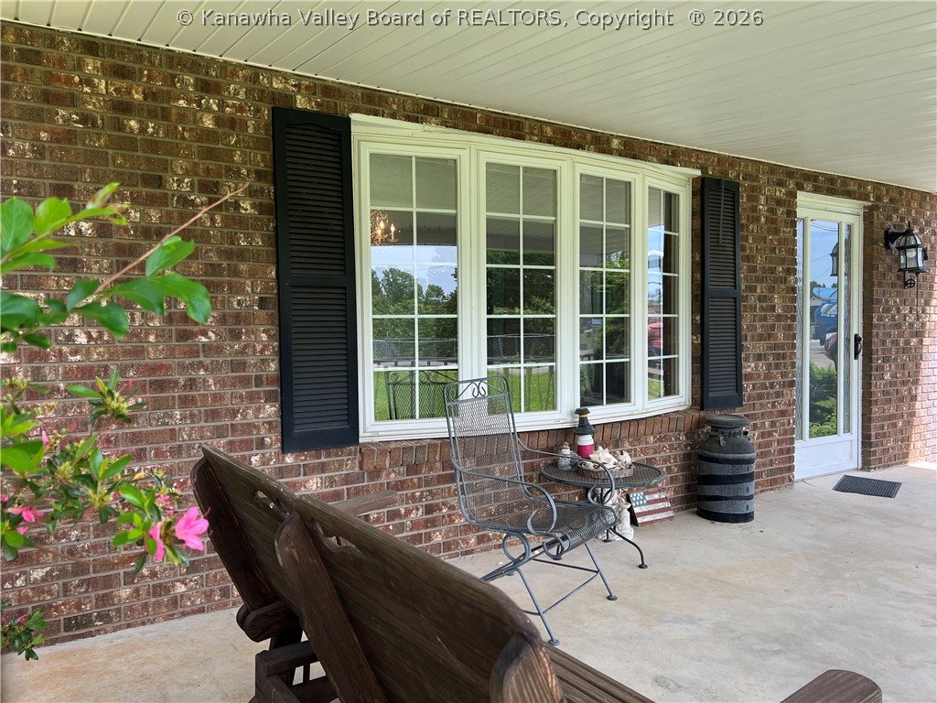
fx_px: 704
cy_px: 352
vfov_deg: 53.1
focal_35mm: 26
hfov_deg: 67.3
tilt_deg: -2.8
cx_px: 468
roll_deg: +0.6
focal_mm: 5.7
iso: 50
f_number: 1.5
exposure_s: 1/482
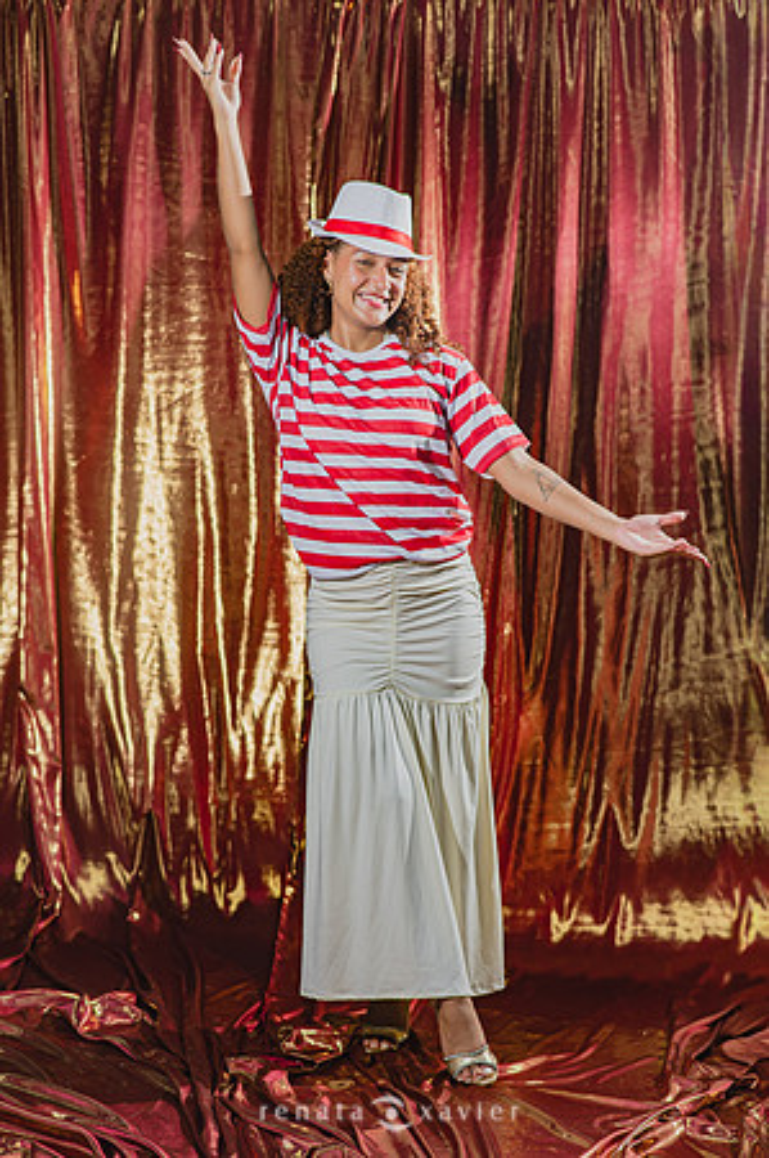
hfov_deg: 16.0
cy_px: 579
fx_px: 2730
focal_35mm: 85
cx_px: 384
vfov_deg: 23.9
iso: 200
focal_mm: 85
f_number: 2.5
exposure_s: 1/200
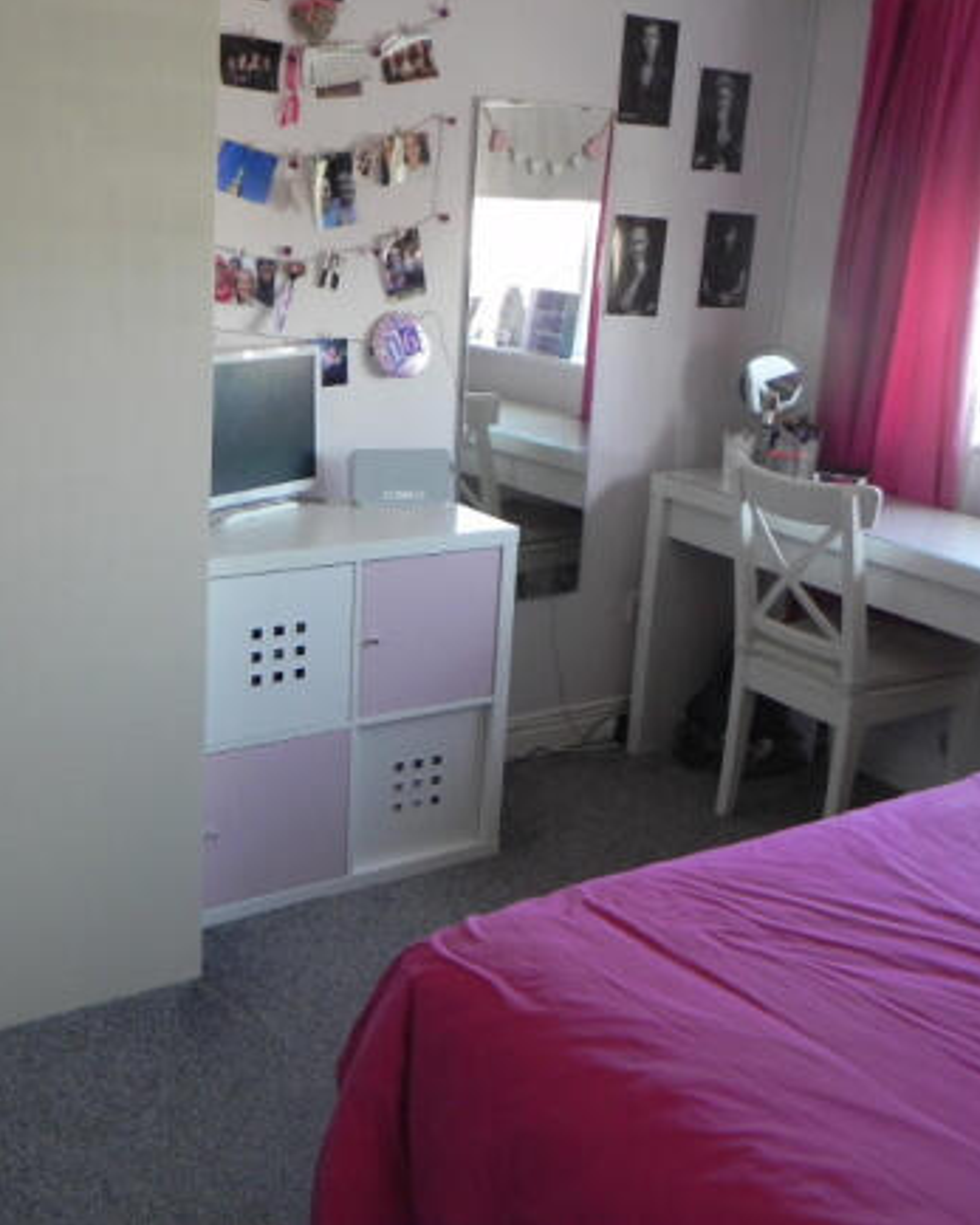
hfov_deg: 39.0
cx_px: 411
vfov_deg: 47.9
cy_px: 611
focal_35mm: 38
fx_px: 1378
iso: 223
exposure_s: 1/30
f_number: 2.8
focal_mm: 5.2
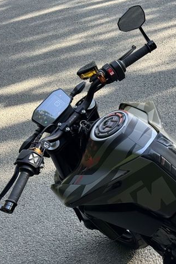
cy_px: 132
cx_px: 136
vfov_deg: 30.1
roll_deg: +14.7
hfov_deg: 20.1
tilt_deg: -27.5
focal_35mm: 67
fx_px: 491
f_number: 1.78
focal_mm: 6.76
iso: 64
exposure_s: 1/308
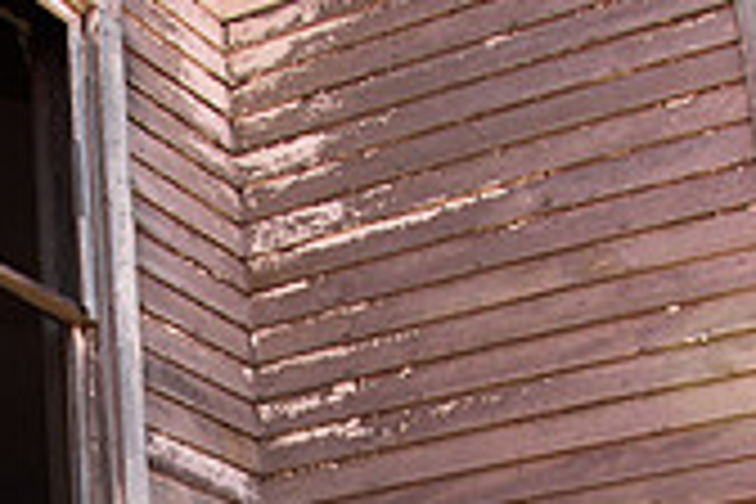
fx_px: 1953
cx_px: 94
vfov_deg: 13.9
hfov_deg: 21.5
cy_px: 724
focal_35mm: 93
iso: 100
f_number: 5
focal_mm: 18
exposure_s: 1/125
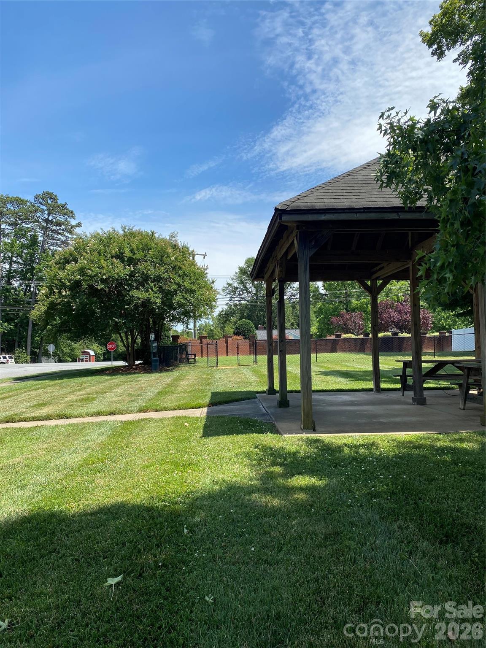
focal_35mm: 26
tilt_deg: +5.3
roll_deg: +1.3
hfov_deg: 53.1
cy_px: 324
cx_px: 243
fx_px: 487
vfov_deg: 67.3
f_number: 1.8
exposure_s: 1/2105
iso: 32
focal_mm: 4.25
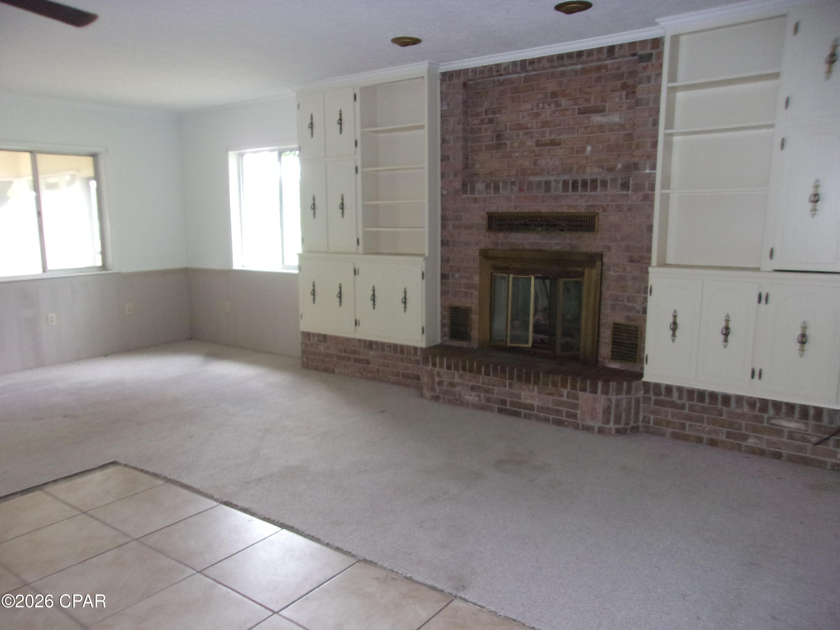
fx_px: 655
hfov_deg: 65.3
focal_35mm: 27
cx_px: 420
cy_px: 315
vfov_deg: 51.4
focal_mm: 4.9
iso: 250
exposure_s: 1/34
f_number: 3
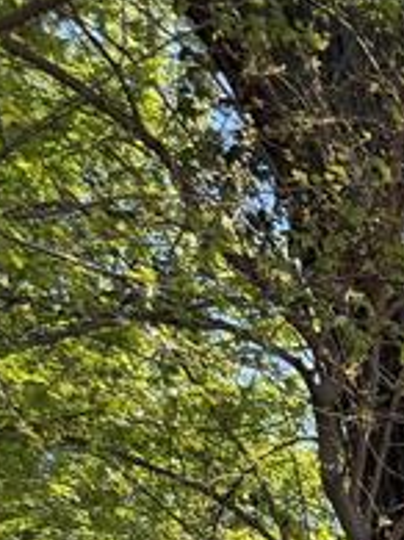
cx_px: 1287
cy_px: 983
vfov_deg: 13.9
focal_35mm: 126
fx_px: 1963
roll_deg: +0.8
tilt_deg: +2.3
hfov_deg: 9.0
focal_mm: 6.76
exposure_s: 1/2000
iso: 100
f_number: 1.78
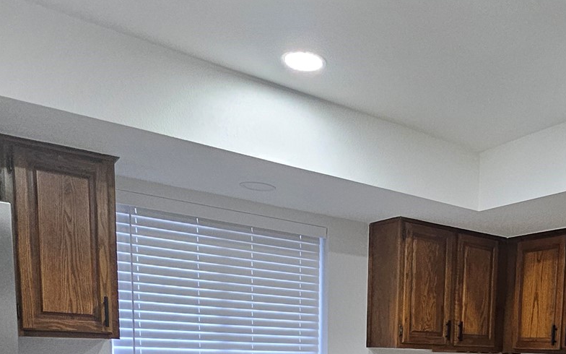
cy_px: 430
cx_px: 413
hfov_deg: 52.0
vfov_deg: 30.0
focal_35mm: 36
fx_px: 555
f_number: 2.2
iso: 250
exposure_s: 1/60
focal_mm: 1.74
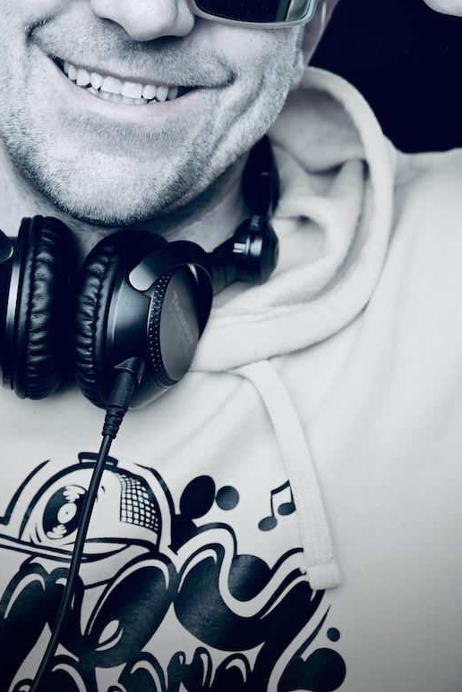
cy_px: 135
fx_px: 1559
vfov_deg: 24.6
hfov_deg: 16.9
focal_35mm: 81
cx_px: 214
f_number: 5
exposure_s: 1/200
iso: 200
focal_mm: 49
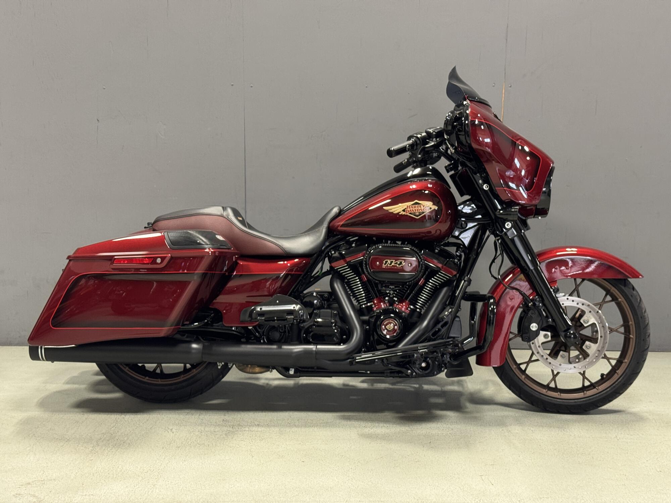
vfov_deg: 30.3
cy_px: 252
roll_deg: -1.1
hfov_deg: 39.7
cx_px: 336
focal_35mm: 48
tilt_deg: -10.7
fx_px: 930
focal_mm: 6.76
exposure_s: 1/40
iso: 200
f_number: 1.78
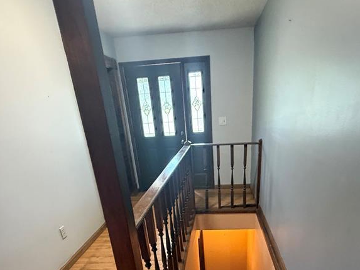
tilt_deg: -22.4
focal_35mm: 25
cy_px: 227
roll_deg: +3.6
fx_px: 260
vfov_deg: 50.6
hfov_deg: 69.1
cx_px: 205
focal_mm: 2.22
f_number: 2.2
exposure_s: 1/60
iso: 500
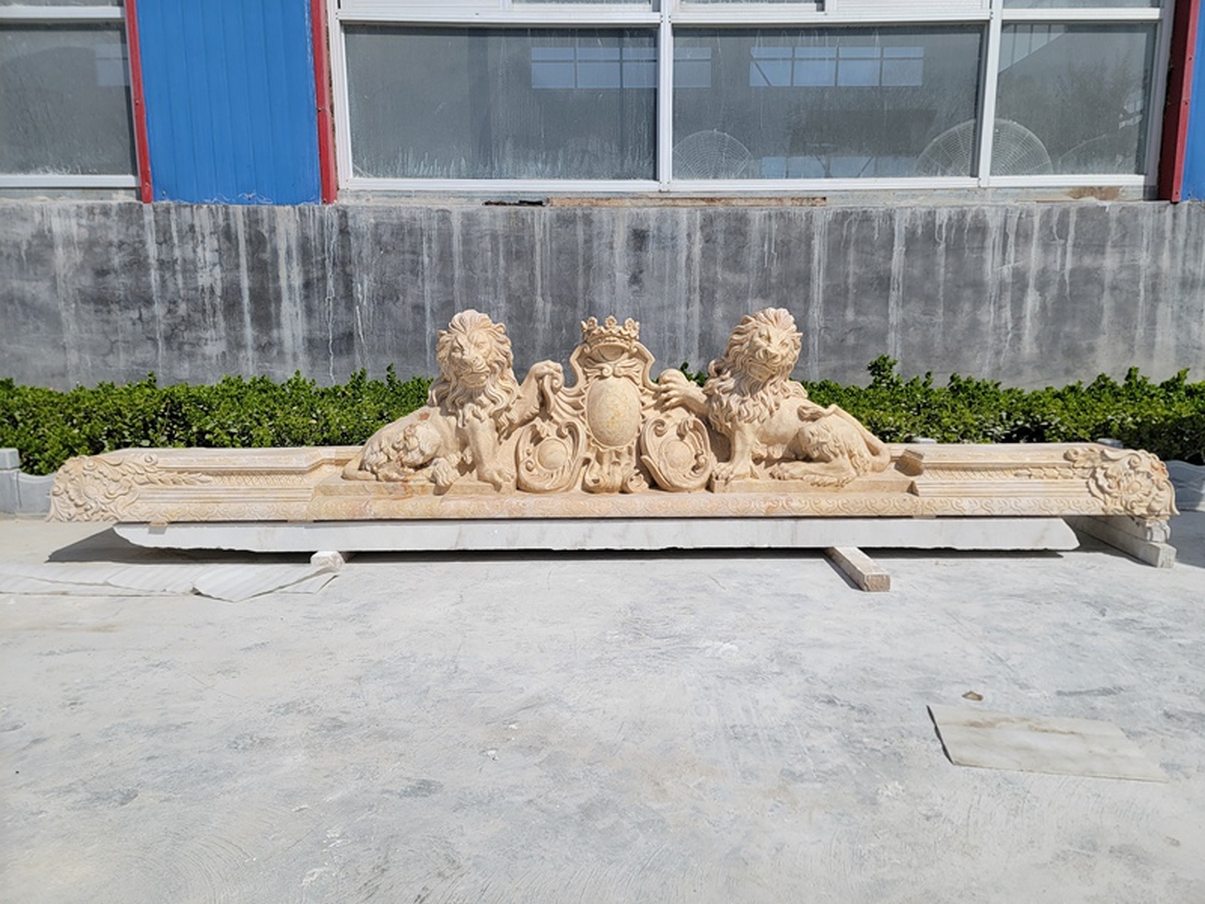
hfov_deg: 71.6
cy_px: 452
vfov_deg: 56.8
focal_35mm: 24
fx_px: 835
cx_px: 602
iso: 16
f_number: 1.8
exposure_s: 1/2600
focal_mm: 6.7
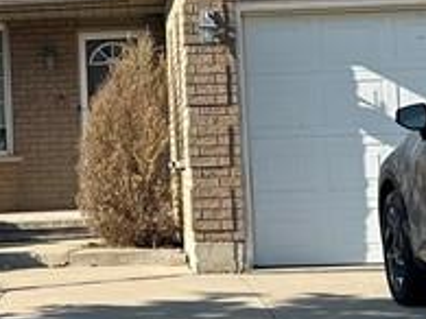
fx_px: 1550
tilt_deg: +4.5
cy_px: 70
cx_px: 31
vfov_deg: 11.7
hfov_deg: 15.4
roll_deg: +2.3
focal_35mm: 126
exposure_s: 1/3597
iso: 80
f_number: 1.78
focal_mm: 6.86
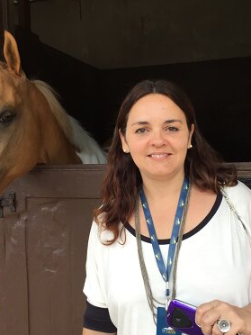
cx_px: 119
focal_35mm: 39
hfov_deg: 36.8
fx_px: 377
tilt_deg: -5.2
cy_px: 168
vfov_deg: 47.9
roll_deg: +0.0
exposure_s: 1/120
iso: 50
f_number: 2.2
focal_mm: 4.15
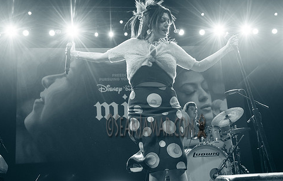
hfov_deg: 39.3
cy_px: 102
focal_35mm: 51
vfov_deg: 25.8
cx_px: 145
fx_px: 396
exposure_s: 1/800
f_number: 4
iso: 1000
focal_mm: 28
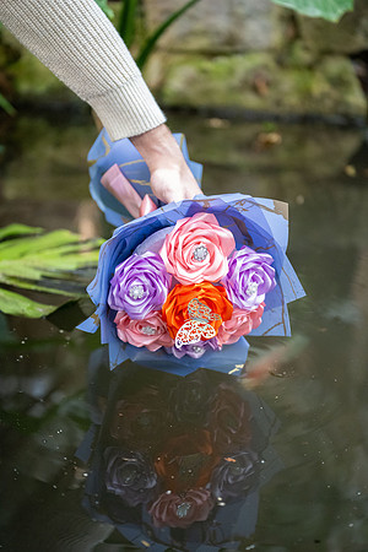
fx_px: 797
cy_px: 276
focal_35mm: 52
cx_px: 184
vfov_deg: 38.2
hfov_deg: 26.0
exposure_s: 1/200
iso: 3200
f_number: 2.8
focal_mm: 52
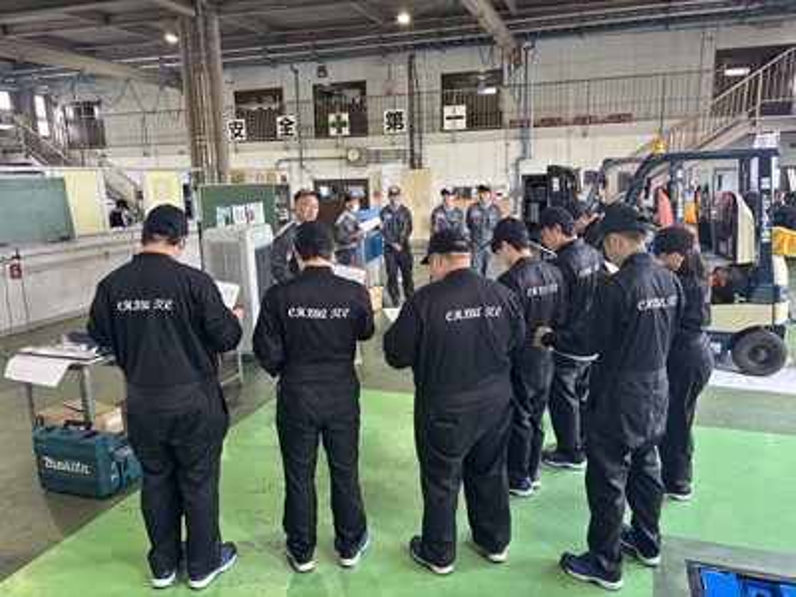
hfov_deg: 67.3
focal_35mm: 26
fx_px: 598
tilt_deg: -12.0
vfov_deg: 53.1
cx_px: 398
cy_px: 298
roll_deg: +0.4
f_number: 1.6
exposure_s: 1/100
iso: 64
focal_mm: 5.96
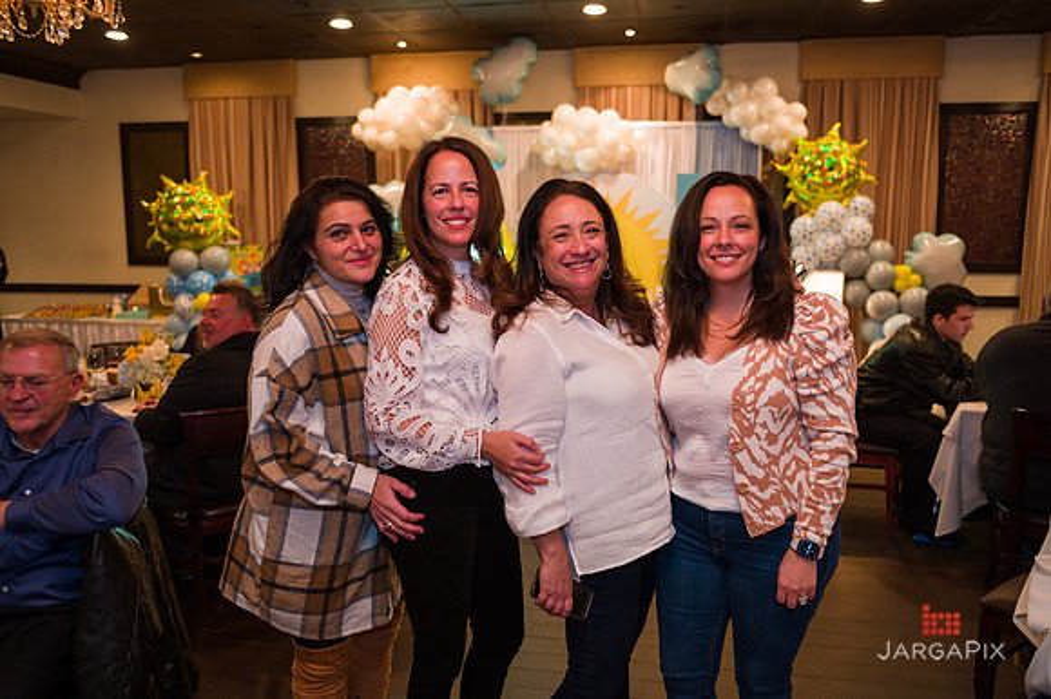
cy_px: 350
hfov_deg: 63.7
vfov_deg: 44.9
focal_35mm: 29
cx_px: 526
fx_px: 846
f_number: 3.2
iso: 1600
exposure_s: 1/125
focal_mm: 29
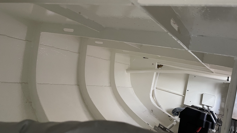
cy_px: 50
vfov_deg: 39.9
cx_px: 119
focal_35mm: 29
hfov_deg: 66.1
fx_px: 182
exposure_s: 1/60
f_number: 1.6
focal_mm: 4.2
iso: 320
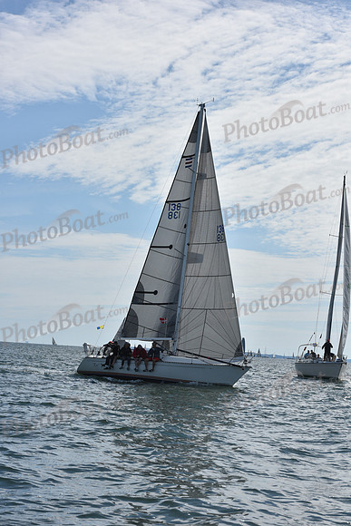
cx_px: 176
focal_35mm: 70
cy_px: 263
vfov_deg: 28.8
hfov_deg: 19.5
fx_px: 1023
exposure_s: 1/1000
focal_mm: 70
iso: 320
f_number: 11
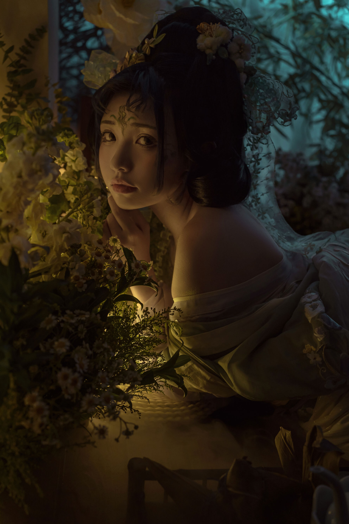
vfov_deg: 54.4
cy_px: 262
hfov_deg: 37.9
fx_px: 509
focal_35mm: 35
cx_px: 174
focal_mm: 35
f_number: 3.5
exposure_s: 1/40
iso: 640
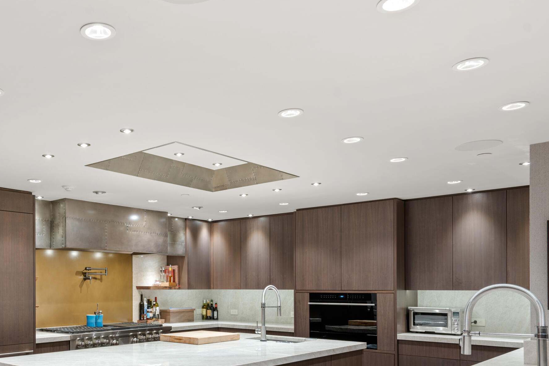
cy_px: 285
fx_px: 519
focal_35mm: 34
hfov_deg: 53.1
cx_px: 132
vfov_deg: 37.7
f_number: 7.1
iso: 100
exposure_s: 1
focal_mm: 20
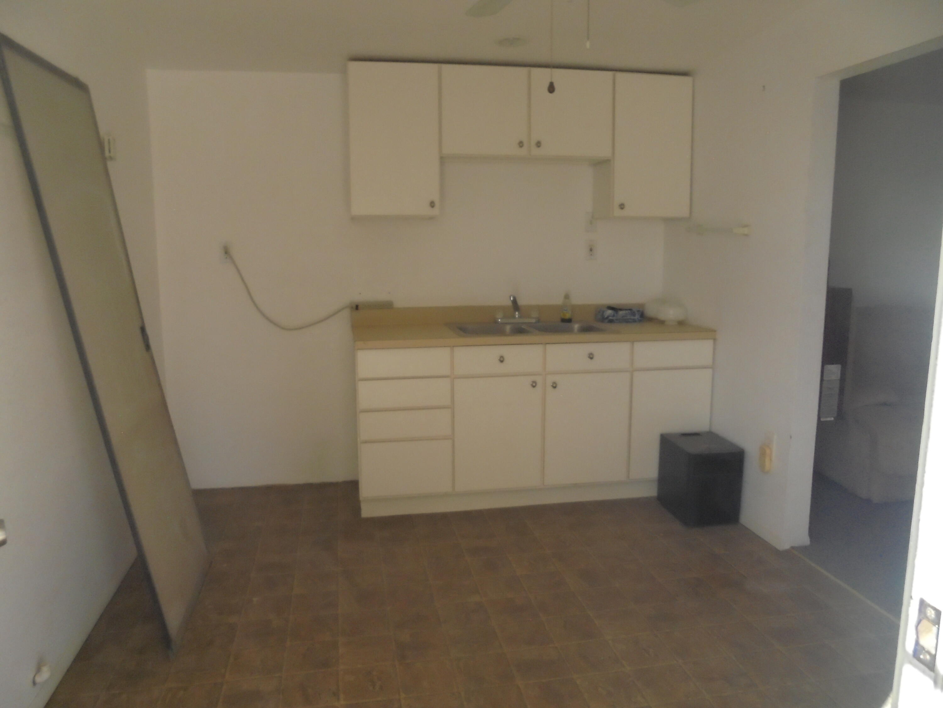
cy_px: 354
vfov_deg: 53.1
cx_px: 472
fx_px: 708
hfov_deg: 67.3
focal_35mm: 26
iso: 320
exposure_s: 1/250
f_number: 3.5
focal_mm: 4.6
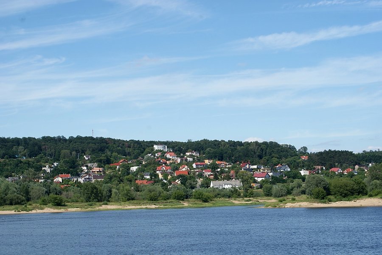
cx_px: 191
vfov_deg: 18.2
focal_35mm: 75
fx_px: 797
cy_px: 128
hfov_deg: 27.0
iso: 100
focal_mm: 50
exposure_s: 1/125
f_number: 13
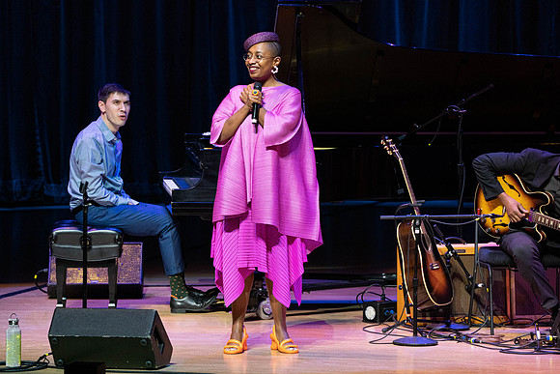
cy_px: 187
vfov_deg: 4.0
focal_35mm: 348
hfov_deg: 5.9
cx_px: 280
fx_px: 5414
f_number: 9
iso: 4000
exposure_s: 1/320
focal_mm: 348
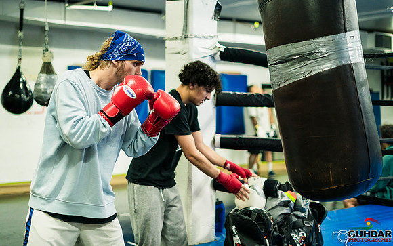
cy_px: 105
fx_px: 587
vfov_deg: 23.7
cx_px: 182
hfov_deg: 37.0
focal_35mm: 55
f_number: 1.8
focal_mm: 50
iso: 2000
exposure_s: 1/500
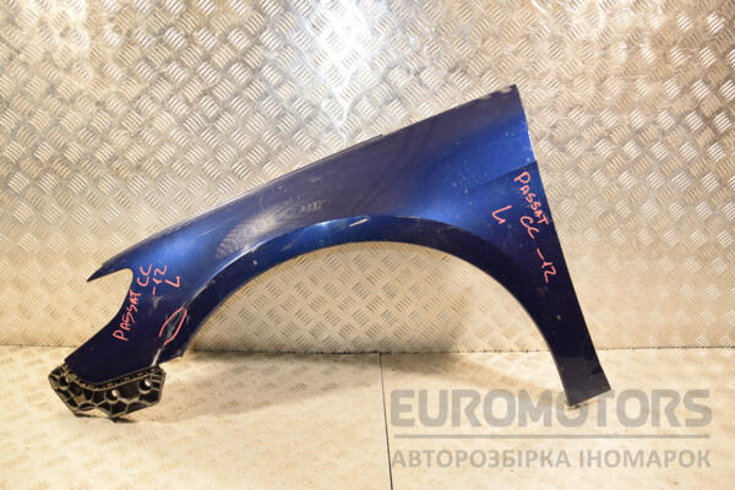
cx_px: 368
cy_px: 245
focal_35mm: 27
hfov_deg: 67.4
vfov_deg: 47.9
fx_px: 551
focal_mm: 18
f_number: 5
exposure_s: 1/200
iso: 800
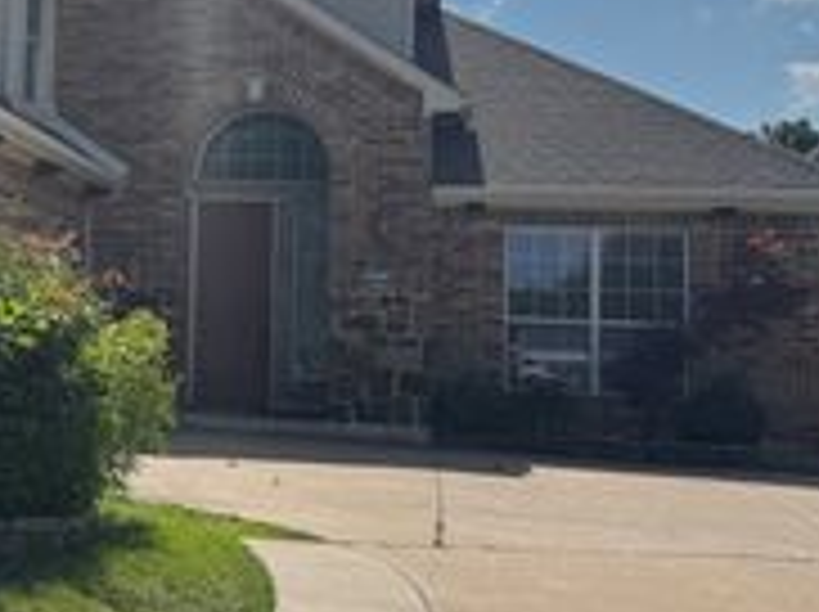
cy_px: 196
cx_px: -72
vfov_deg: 22.1
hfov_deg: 27.1
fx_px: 1559
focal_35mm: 66
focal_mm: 6.76
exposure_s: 1/12346
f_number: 1.78
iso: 80
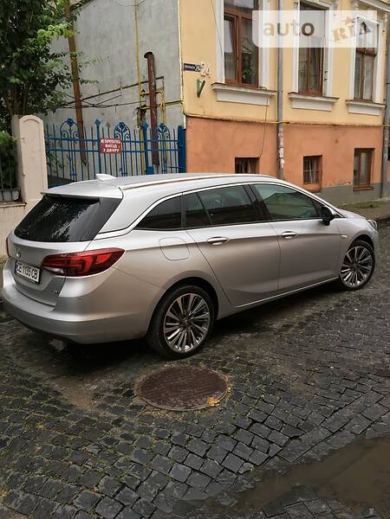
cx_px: 195
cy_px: 260
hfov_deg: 48.2
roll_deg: +2.1
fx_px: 436
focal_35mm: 29
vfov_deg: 61.7
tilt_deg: -12.1
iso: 40
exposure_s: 1/100
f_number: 2.2
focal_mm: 4.2
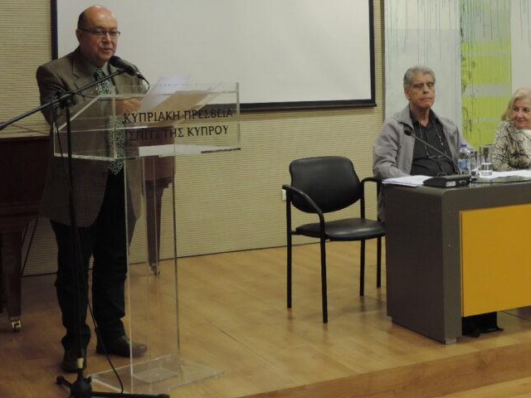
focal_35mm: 64
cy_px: 85
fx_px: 982
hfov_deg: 30.0
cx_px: 363
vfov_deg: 22.6
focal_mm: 7.1
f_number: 3.3
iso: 400
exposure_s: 1/40
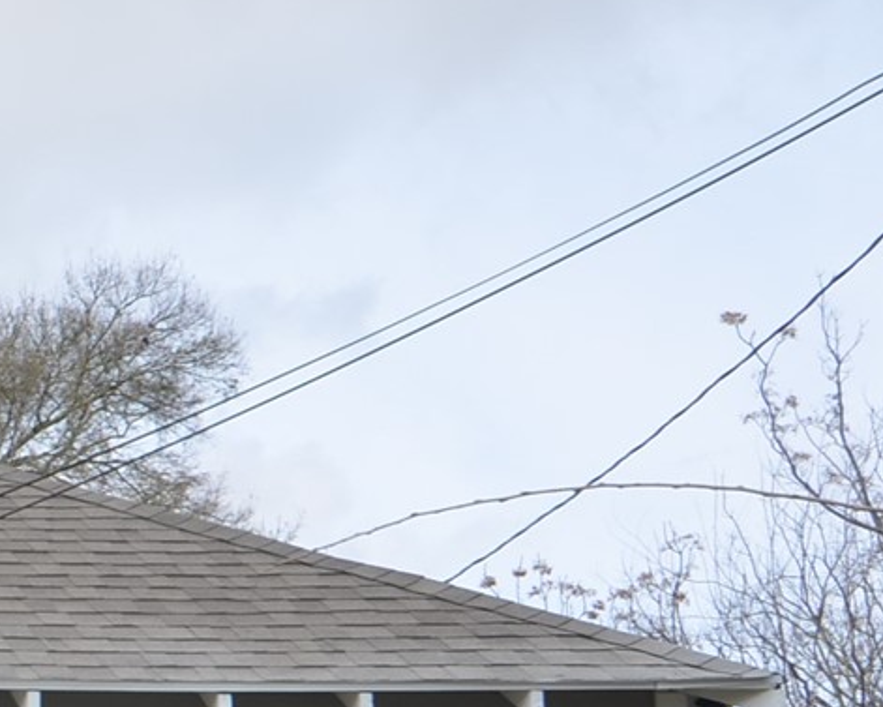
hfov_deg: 17.5
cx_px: -657
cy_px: 937
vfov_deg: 16.0
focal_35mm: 91
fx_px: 2379
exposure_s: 1/200
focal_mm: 14
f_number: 8
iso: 100
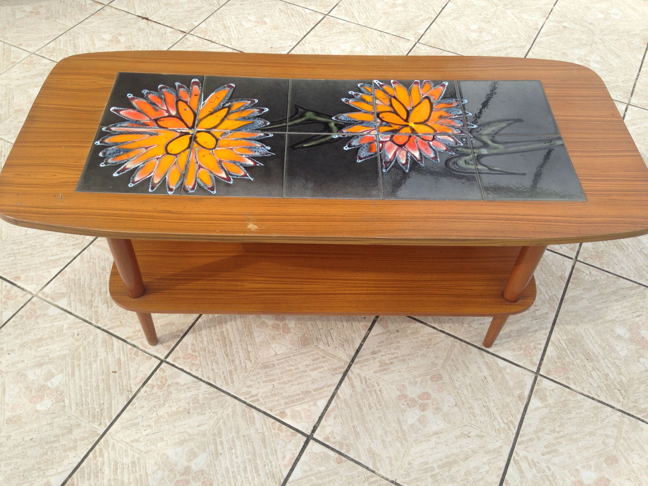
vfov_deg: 42.9
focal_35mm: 33
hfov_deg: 55.4
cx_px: 324
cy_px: 243
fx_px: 618
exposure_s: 1/742
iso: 50
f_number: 2.4
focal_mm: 4.12
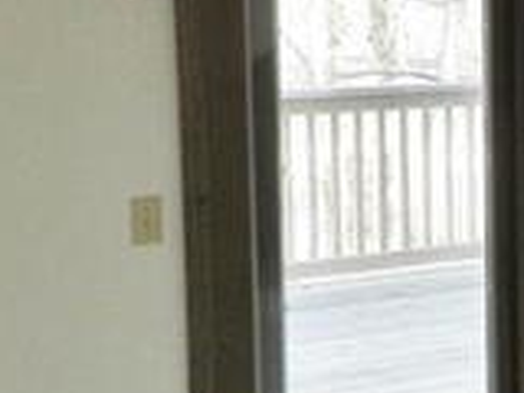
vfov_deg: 16.0
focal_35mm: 92
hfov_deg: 20.2
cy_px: 128
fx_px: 1393
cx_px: 593
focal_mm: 4
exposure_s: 1/100
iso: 160
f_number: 3.4
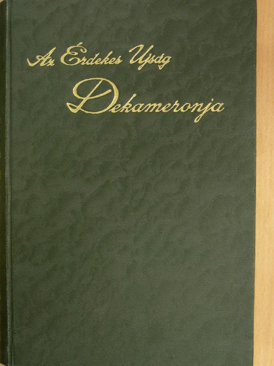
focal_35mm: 63
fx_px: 665
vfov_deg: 30.7
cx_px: 137
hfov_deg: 23.3
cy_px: 183
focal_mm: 10.5
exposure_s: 1/4.1
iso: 50
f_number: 3.5
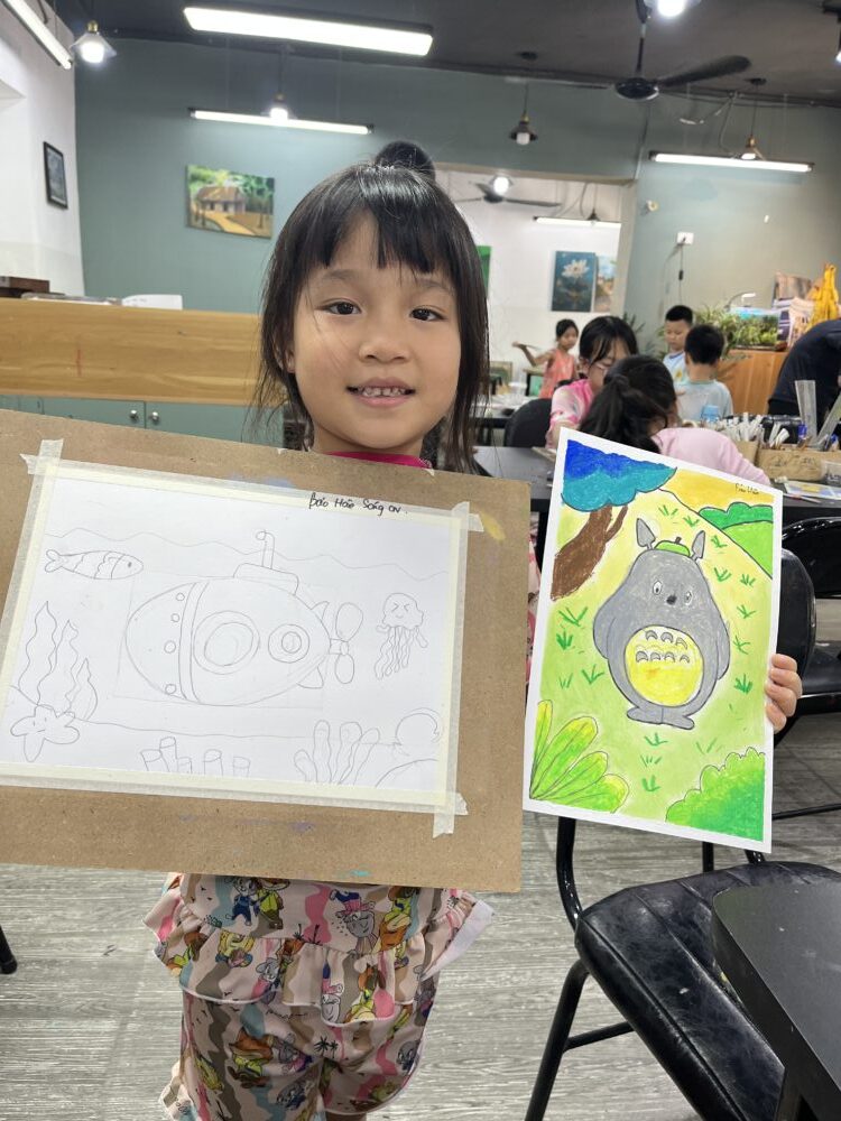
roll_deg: -2.6
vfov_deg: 67.3
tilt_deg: -15.5
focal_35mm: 26
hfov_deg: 53.1
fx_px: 842
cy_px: 560
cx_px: 420
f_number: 1.6
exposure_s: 1/100
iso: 100
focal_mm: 5.1
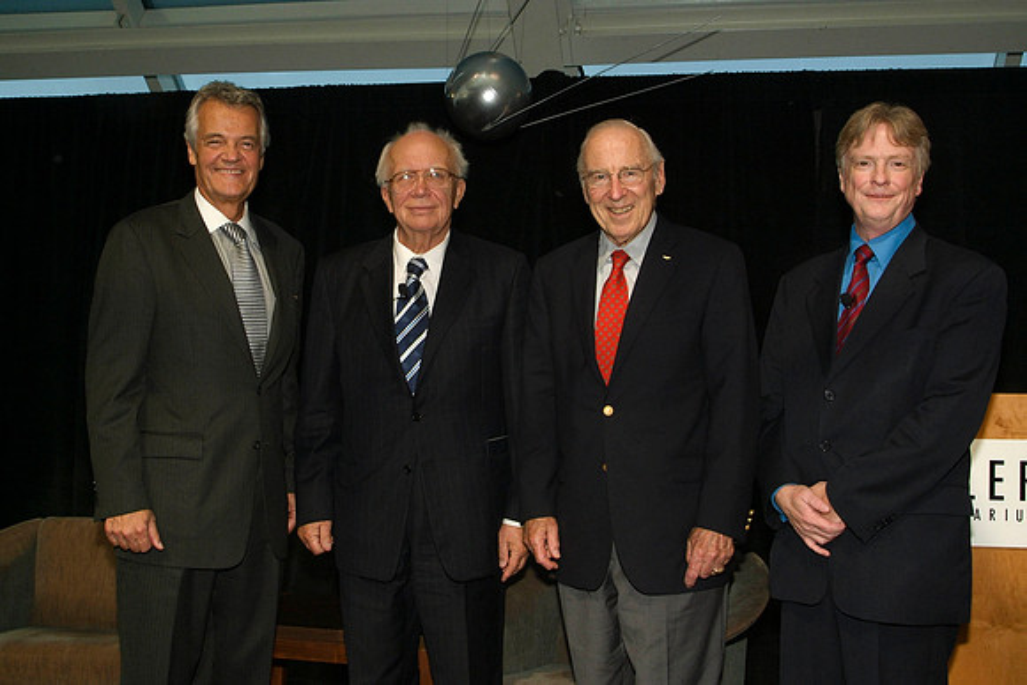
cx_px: 514
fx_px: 1027
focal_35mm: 36
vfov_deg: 36.9
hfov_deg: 53.1
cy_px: 342
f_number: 13
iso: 800
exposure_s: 1/180
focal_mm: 24
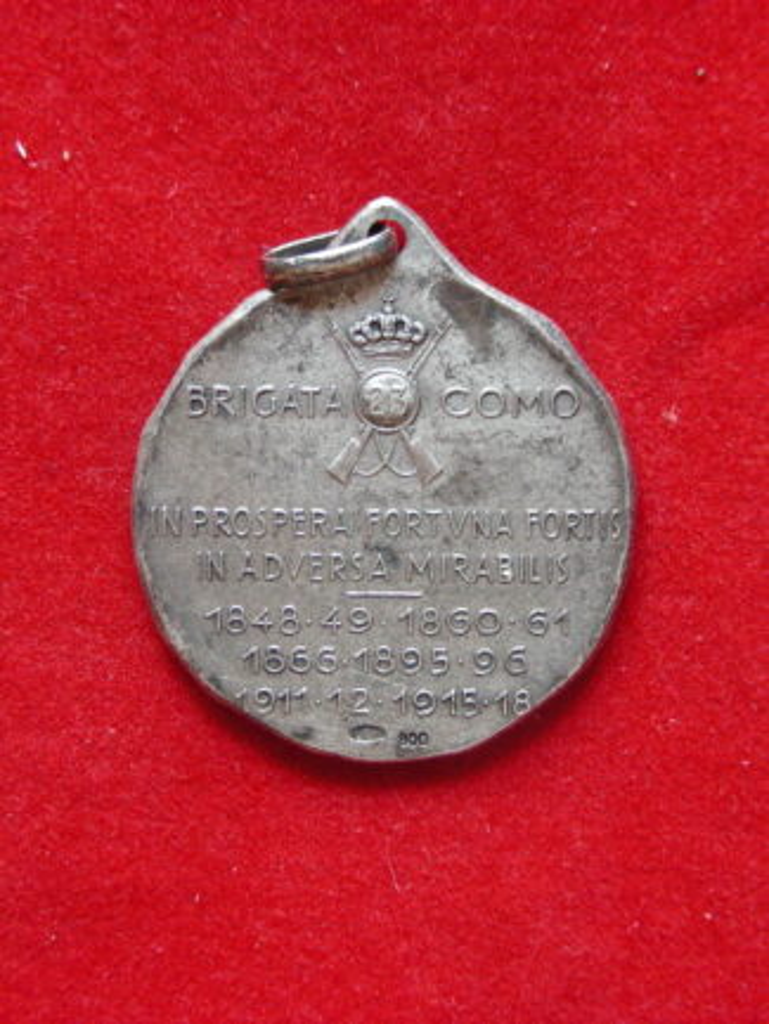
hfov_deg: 17.0
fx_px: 2576
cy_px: 512
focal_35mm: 87
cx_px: 384
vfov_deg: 22.5
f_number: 3.5
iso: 210
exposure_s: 1/15
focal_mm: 14.6
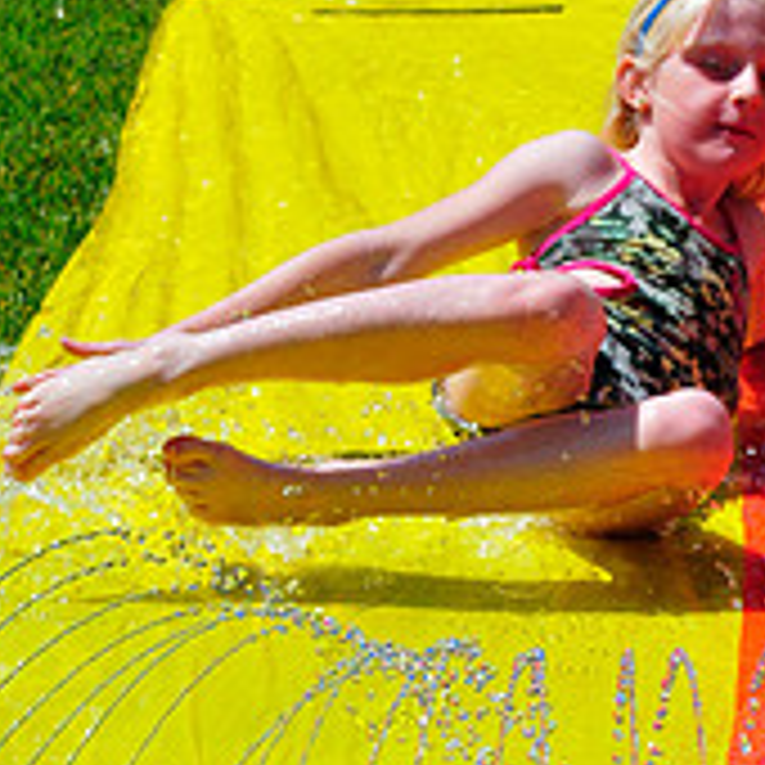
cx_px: 565
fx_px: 5901
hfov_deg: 7.4
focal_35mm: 236
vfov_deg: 7.4
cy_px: 526
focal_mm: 70
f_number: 10
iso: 400
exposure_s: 1/640
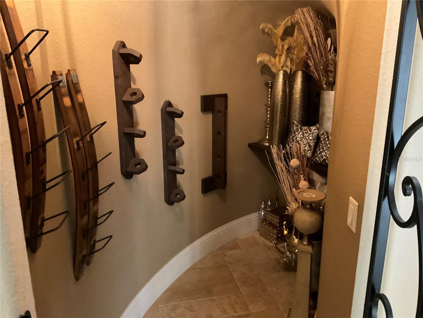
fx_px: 354
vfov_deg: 48.2
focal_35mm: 29
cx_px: 212
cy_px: 159
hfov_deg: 61.7
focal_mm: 3
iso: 500
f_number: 1.8
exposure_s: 1/24
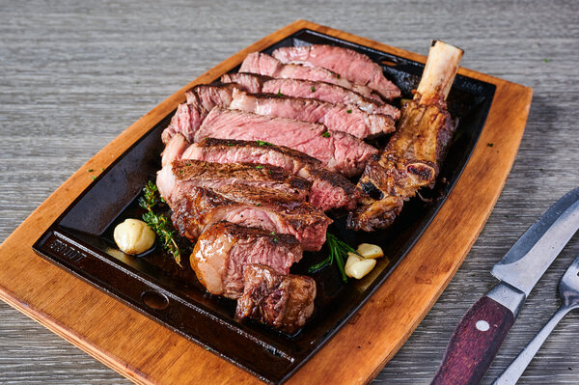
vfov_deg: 31.8
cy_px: 192
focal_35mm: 42
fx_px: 675
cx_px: 290
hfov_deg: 46.4
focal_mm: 42
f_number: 10
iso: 100
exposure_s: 1/200
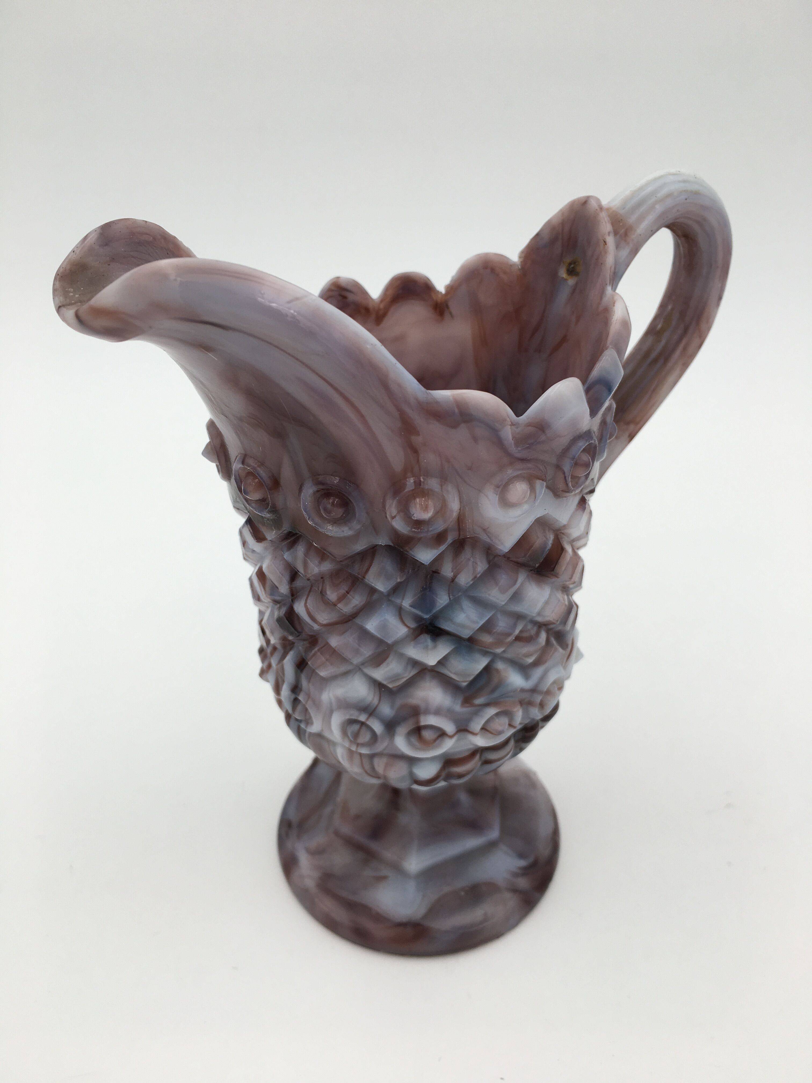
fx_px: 907
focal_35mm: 29
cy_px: 542
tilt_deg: -31.3
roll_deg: +0.6
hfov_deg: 48.2
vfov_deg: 61.7
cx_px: 406
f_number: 2.2
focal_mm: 4.15
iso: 25
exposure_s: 1/160
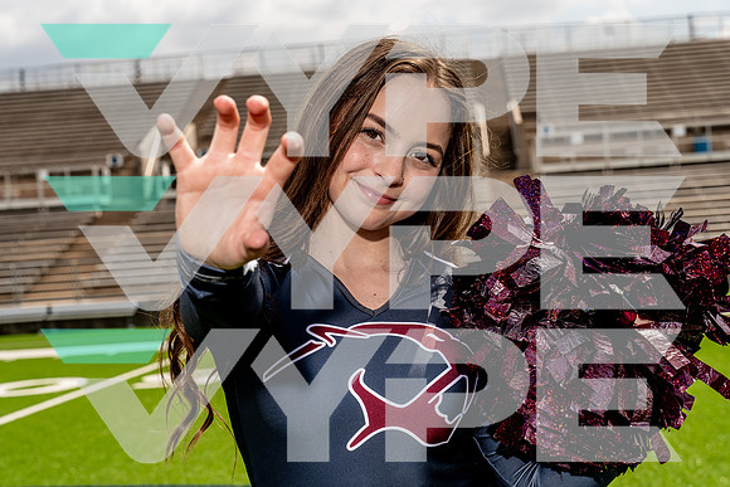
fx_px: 1318
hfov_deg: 31.0
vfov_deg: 20.9
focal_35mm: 65
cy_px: 244
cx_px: 365
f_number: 8
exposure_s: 1/250
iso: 100
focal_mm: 65
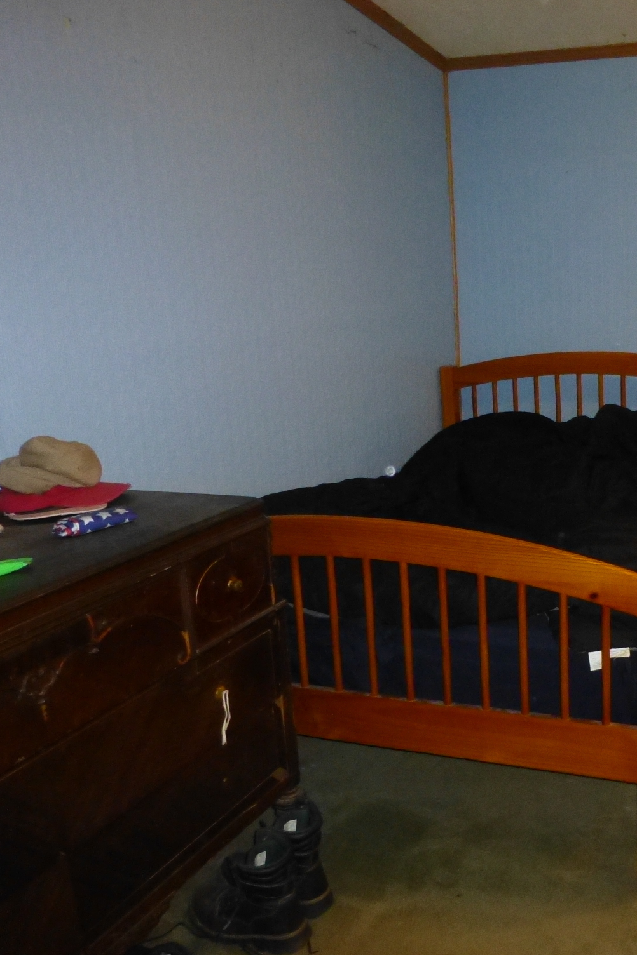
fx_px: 903
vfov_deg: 55.8
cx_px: 575
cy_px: 472
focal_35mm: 34
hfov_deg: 36.4
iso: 800
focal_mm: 4.3
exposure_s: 1/60
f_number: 3.3
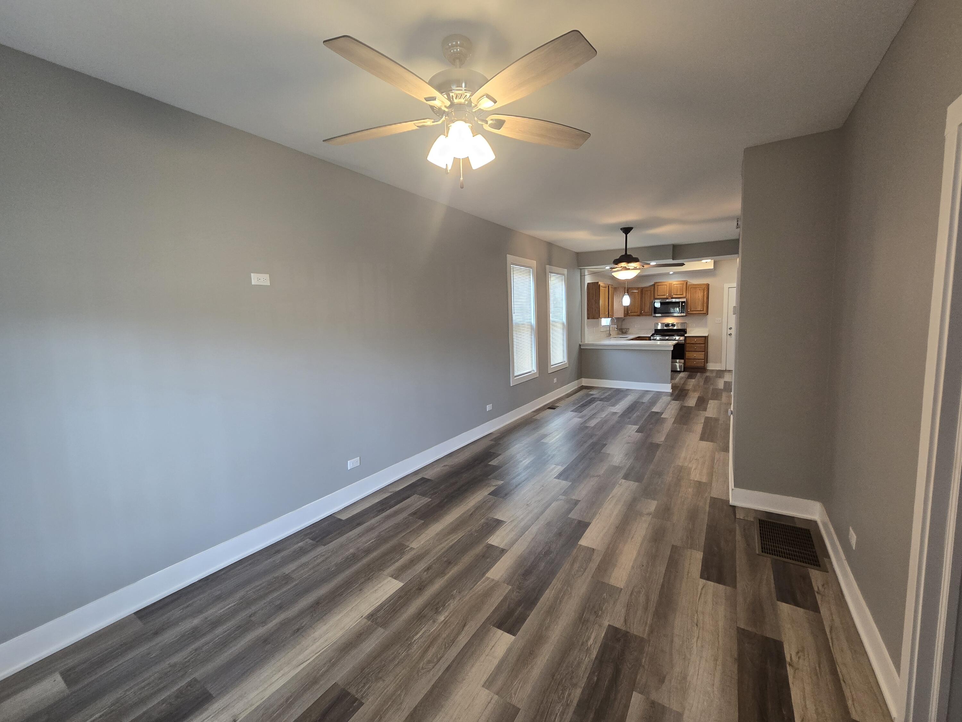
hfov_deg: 106.2
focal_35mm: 13
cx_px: 481
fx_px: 361
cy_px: 361
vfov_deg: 89.9
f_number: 2.2
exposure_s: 1/60
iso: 250
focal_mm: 2.2
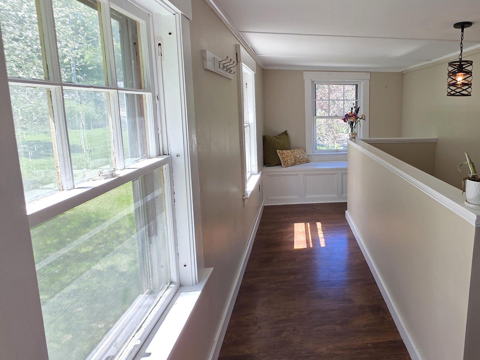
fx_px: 291
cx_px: 339
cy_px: 157
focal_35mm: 21
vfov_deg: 63.2
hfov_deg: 75.2
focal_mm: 2.2
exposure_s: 1/120
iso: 32
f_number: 1.9
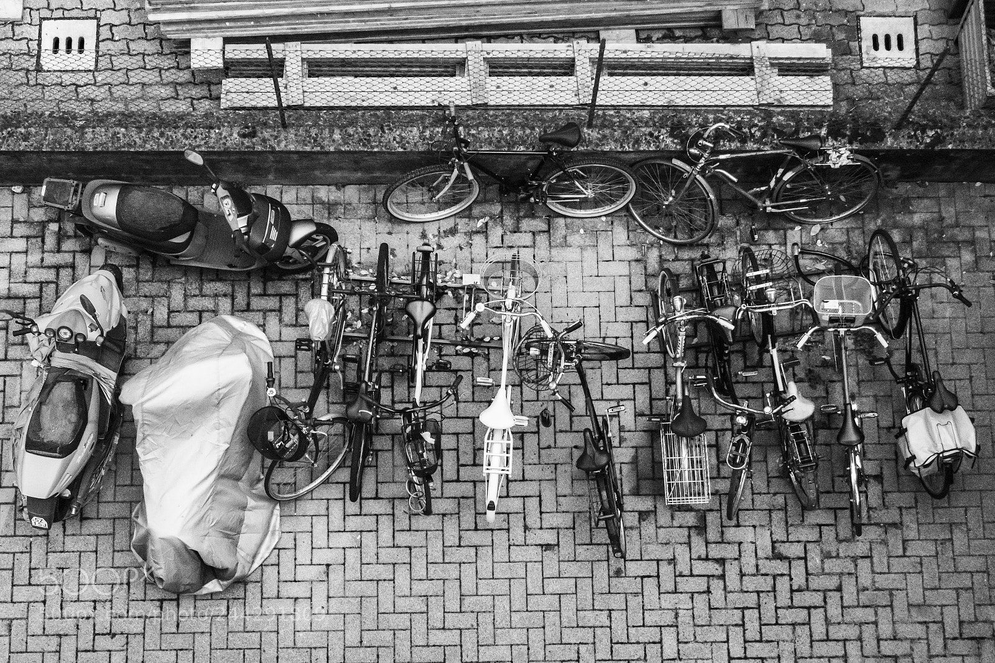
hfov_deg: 33.4
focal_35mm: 60
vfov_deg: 22.6
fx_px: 1658
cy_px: 332
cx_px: 498
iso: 3200
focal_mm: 40
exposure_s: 1/30
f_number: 5.6
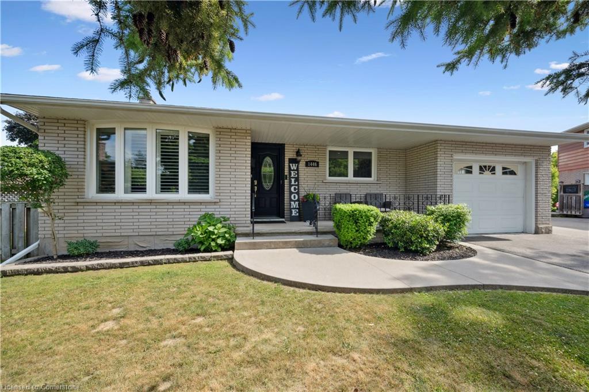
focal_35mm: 14
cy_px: 196
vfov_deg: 81.1
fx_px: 229
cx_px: 294
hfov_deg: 104.3
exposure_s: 1/160
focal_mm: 14
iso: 500
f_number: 18
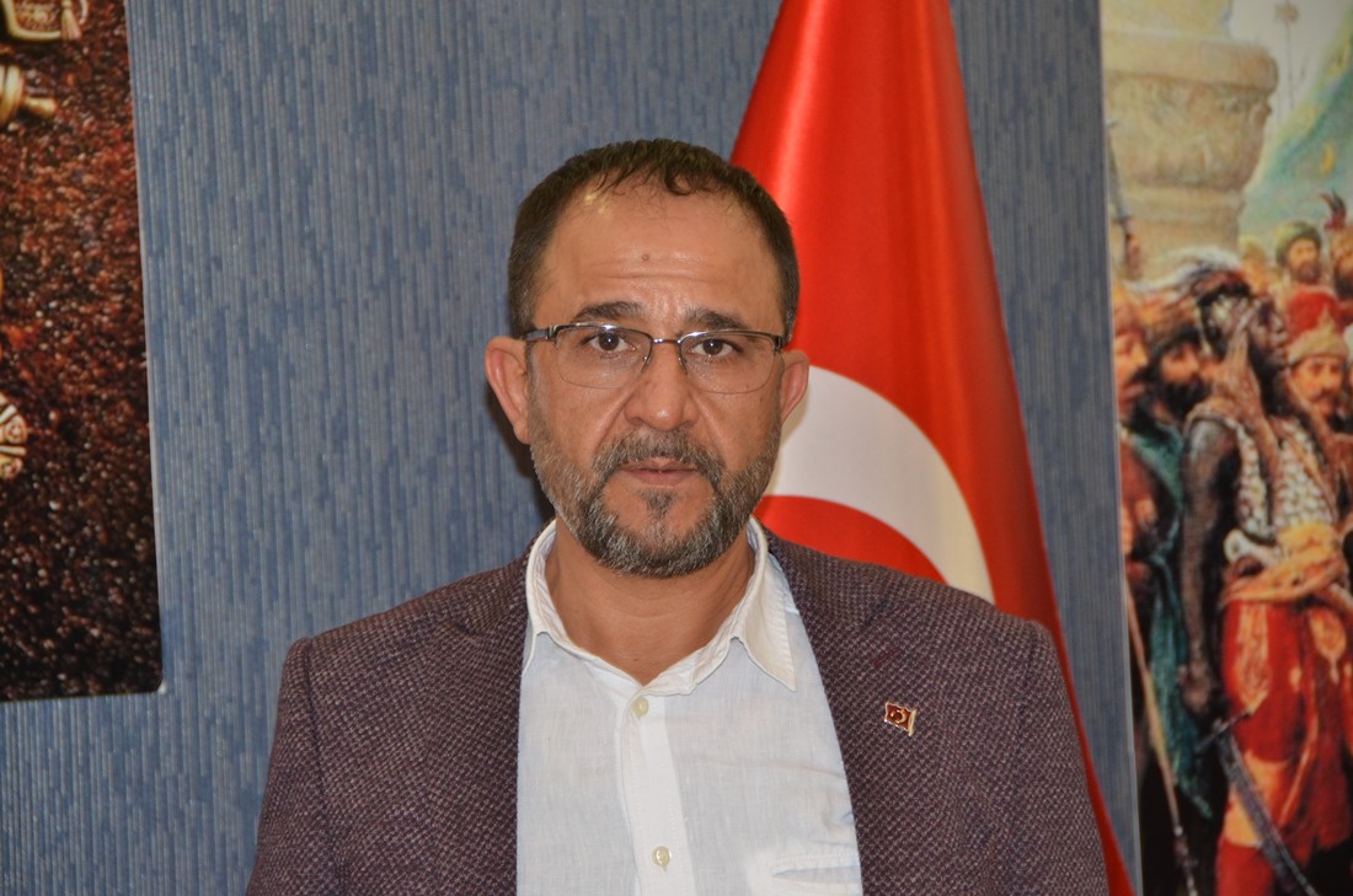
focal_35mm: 135
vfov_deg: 10.1
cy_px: 448
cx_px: 676
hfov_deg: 15.2
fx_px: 5064
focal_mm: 90
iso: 800
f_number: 5.3
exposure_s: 1/60
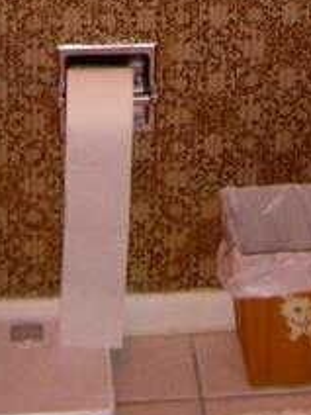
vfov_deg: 14.3
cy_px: -247
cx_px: 258
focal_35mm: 127
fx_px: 1521
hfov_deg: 11.6
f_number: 2.8
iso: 100
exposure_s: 1/45
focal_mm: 5.8
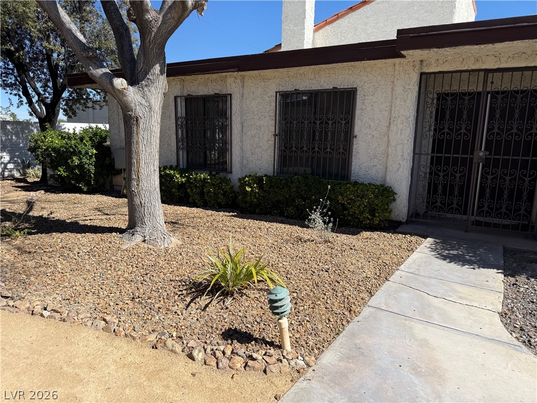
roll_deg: -1.2
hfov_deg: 71.6
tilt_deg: -8.3
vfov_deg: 56.8
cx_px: 268
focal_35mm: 24
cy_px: 202
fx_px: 372
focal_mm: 6.76
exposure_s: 1/4673
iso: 80
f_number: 1.78
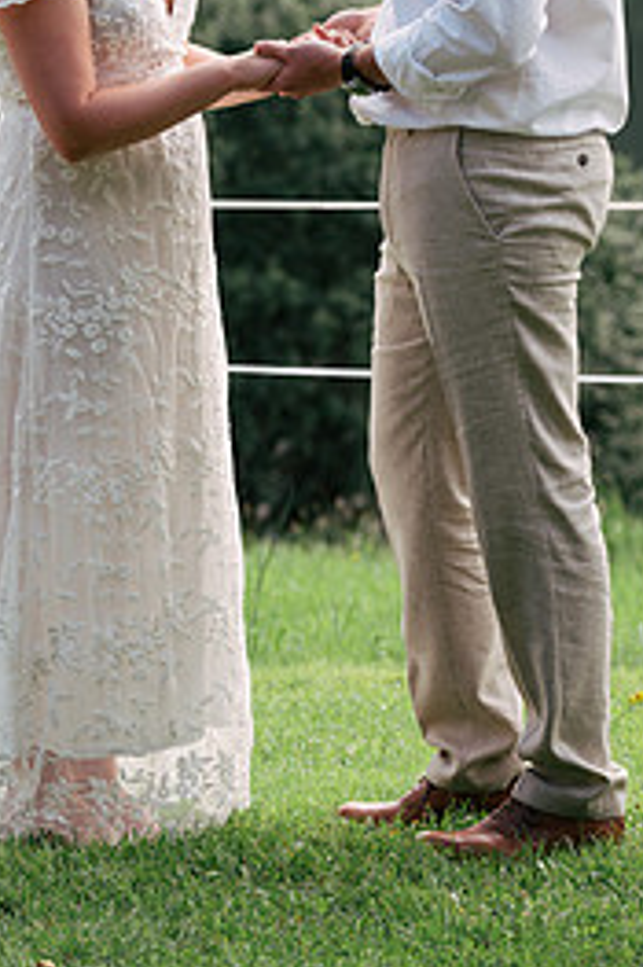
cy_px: 154
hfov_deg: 6.4
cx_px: 303
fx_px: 5741
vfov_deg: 9.6
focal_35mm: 214
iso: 500
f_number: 7.1
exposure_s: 1/250
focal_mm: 125
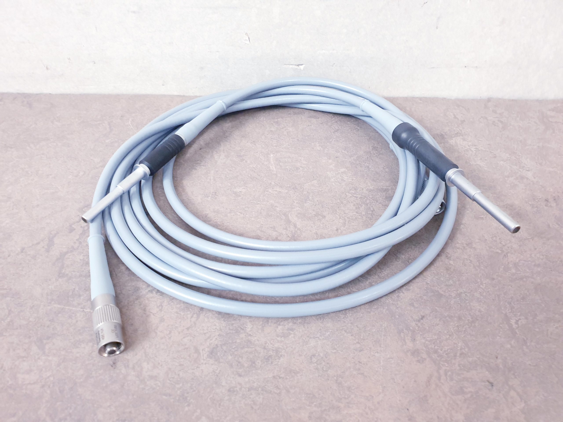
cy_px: 211
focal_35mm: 26
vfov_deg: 53.1
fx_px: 423
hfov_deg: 67.3
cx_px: 282
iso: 320
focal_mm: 4.3
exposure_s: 1/25
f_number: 2.4
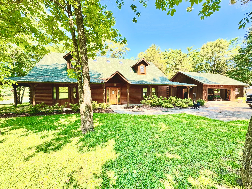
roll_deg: -0.5
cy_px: 94
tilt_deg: -2.8
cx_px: 126
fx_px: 102
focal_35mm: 14
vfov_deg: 85.7
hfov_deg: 102.1
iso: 40
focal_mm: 2.22
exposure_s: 1/227
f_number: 2.2
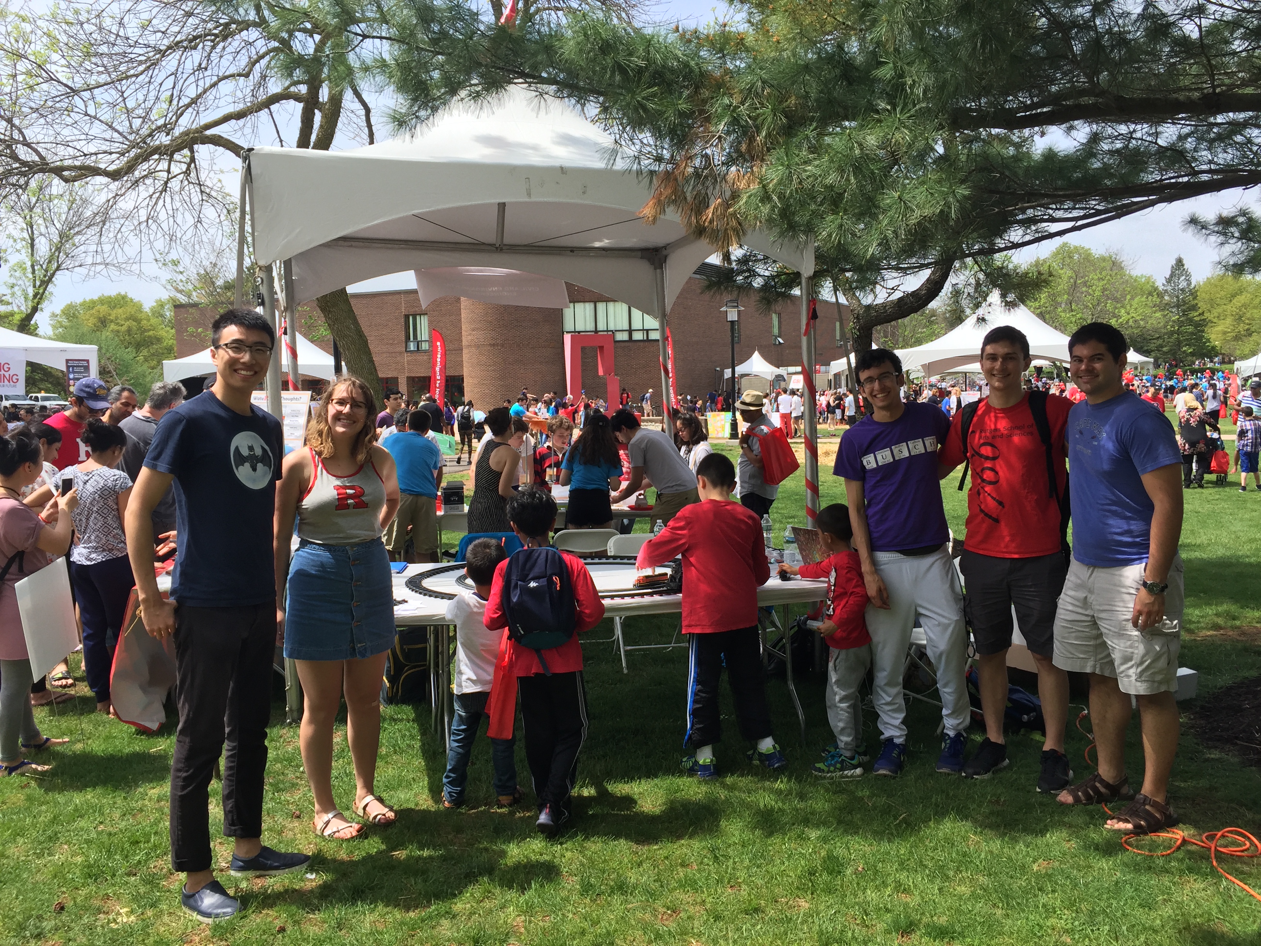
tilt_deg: -3.5
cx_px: 630
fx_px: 1056
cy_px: 473
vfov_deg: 48.2
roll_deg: +0.8
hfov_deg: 61.7
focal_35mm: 29
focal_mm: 4.15
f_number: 2.2
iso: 32
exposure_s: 1/1276
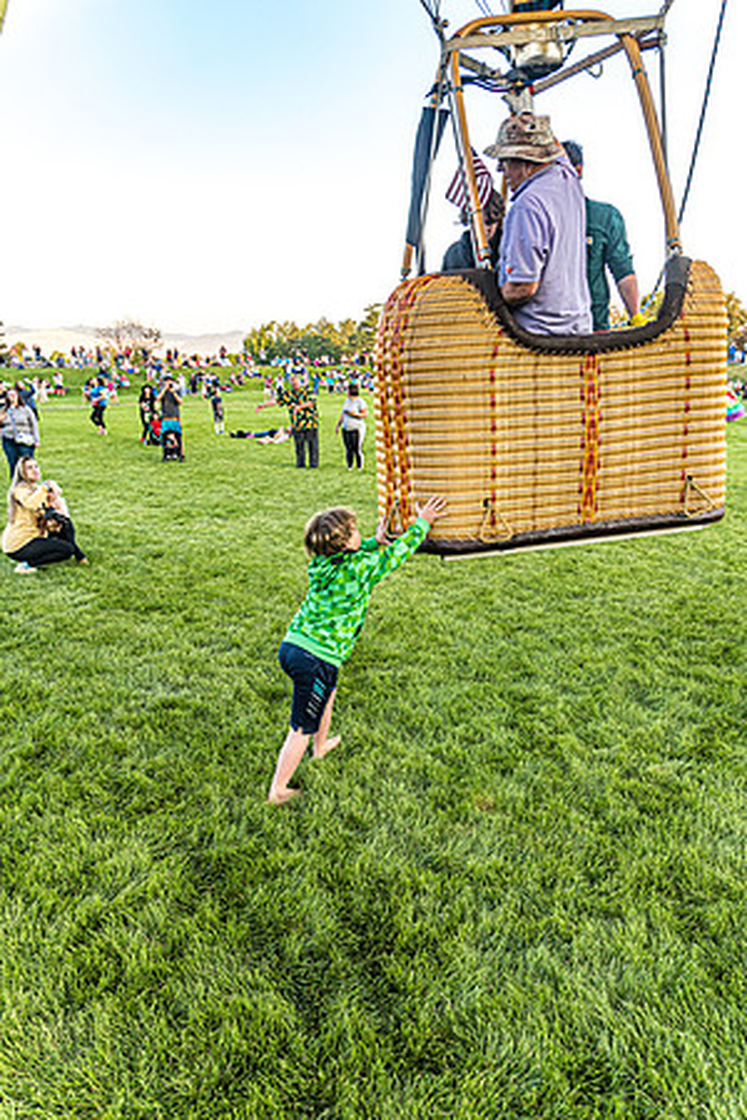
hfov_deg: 47.9
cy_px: 560
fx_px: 840
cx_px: 374
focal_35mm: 27
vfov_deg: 67.4
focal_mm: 18
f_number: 5.6
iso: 400
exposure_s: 1/100
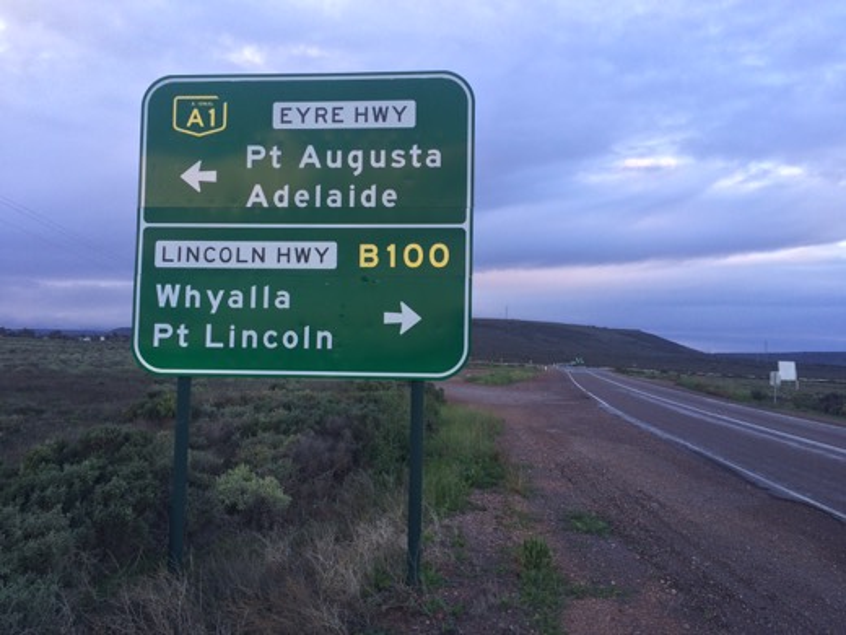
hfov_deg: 61.7
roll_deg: -0.7
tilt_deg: +4.3
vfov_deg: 48.2
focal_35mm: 29
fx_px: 709
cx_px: 423
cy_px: 318
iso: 40
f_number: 2.2
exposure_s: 1/120
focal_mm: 4.15
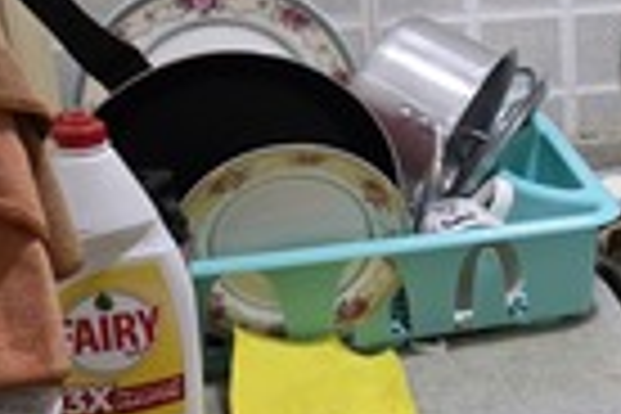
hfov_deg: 23.3
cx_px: 767
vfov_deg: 17.2
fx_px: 1363
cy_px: 133
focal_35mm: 79
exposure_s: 1/120
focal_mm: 6.3
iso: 1600
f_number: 1.7
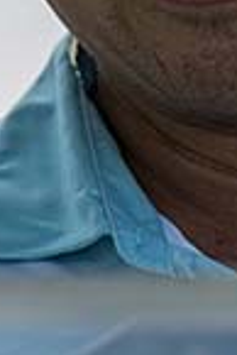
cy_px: -164
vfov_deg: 1.6
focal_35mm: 1326
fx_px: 13062
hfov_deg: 1.0
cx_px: -156
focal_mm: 200
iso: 1100
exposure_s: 1/6400
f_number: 3.2
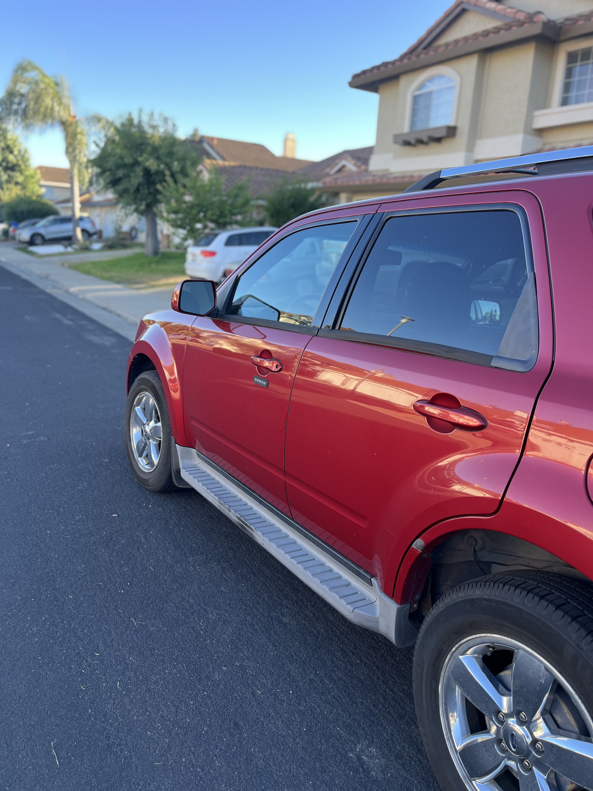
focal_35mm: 26
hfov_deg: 53.1
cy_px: 396
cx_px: 296
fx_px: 594
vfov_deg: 67.3
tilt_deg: -16.3
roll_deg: -2.7
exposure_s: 1/214
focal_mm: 5.1
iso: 40
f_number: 1.6
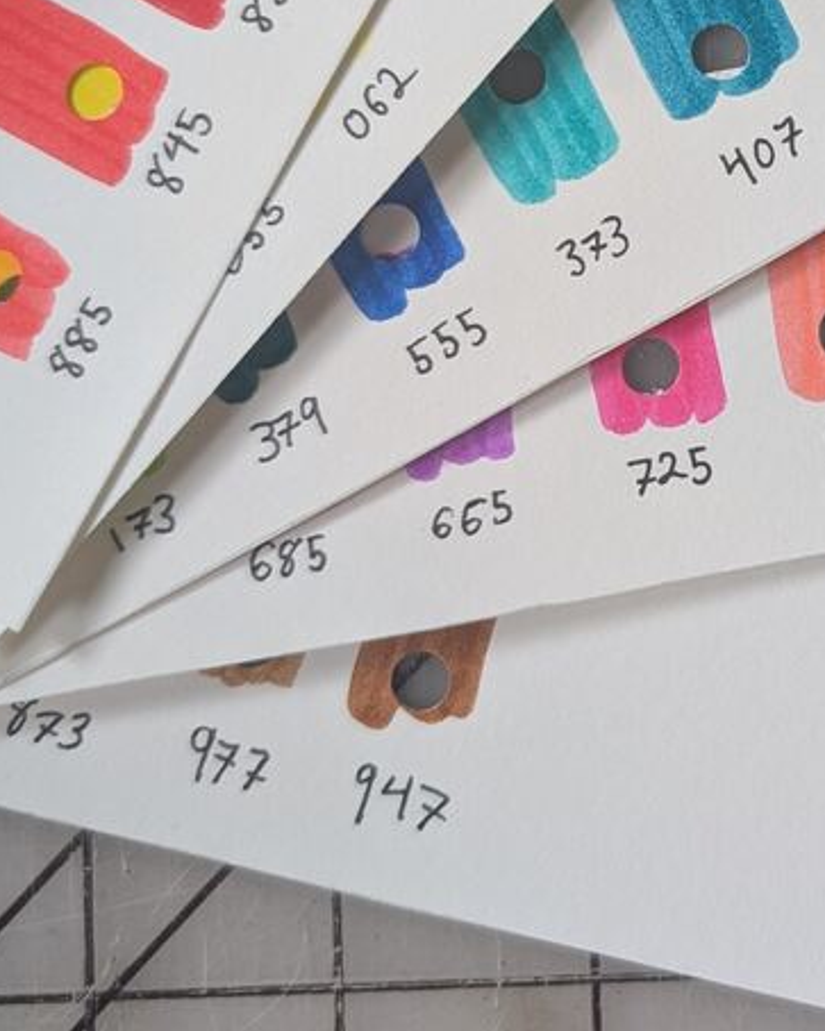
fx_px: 1893
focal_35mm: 62
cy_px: 170
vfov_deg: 29.6
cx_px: 880
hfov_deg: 23.3
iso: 25
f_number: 1.68
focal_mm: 6.9
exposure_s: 1/25.3
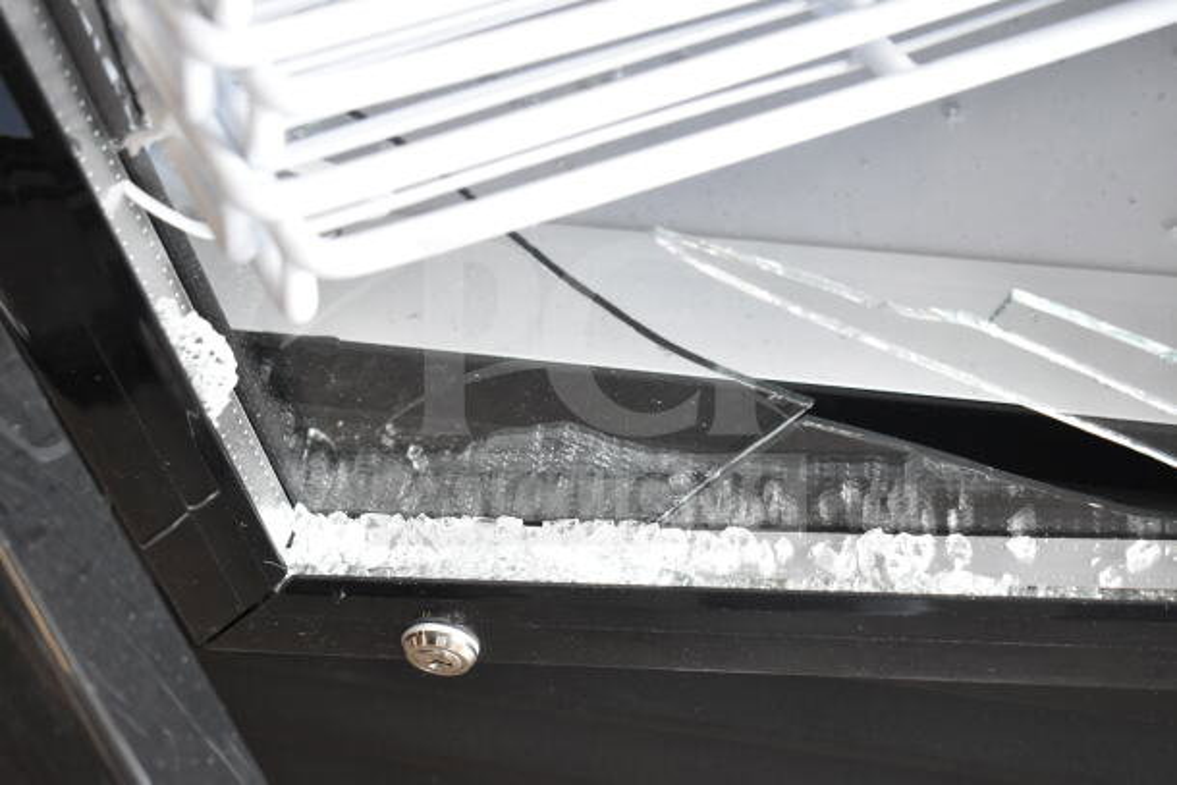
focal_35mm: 68
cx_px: 588
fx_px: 2207
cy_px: 392
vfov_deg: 20.2
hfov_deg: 29.9
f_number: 5
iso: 1600
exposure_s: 1/100
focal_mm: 45
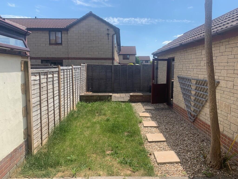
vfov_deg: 53.1
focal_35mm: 26
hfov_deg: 67.3
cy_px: 90
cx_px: 119
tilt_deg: -6.3
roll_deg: -0.5
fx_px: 179
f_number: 1.8
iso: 25
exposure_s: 1/1447
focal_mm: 4.25
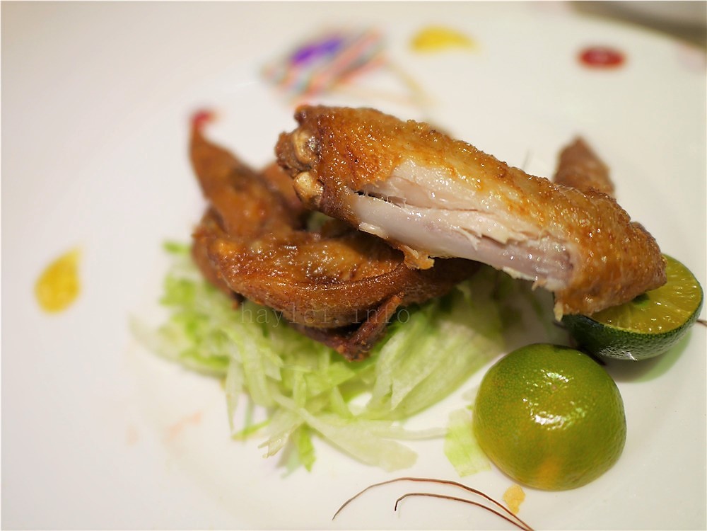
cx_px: 354
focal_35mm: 30
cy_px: 266
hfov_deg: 60.0
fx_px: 613
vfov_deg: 46.8
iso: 200
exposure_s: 1/125
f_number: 1.8
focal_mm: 15
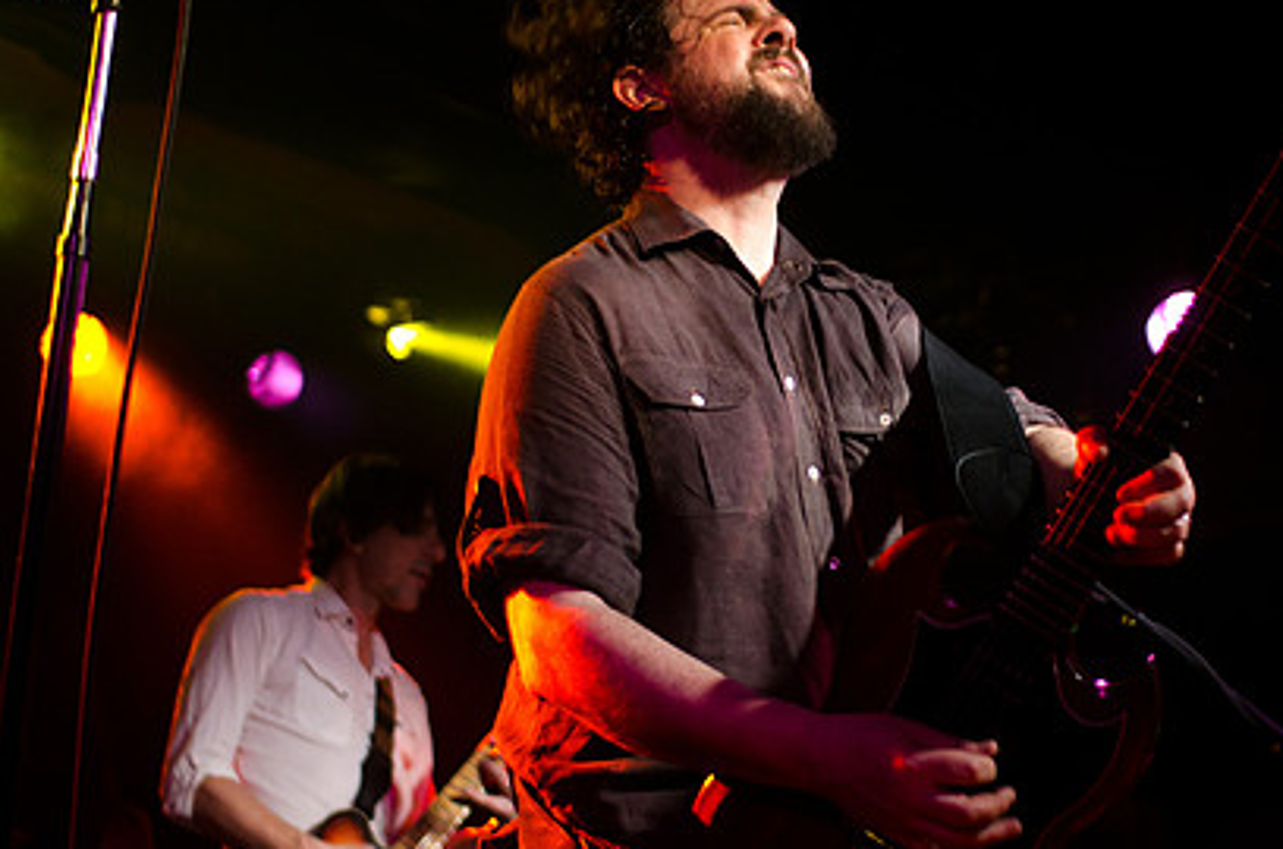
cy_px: 456
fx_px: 2276
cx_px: 858
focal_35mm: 64
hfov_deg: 31.2
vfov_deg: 21.1
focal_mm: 30
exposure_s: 1/160
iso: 1600
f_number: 1.8
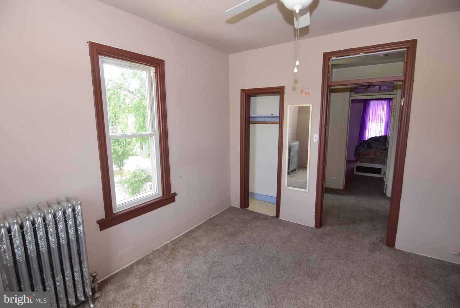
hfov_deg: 94.9
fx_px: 211
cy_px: 154
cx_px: 230
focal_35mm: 16
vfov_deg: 72.1
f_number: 5
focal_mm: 11
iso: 280
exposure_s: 1/60
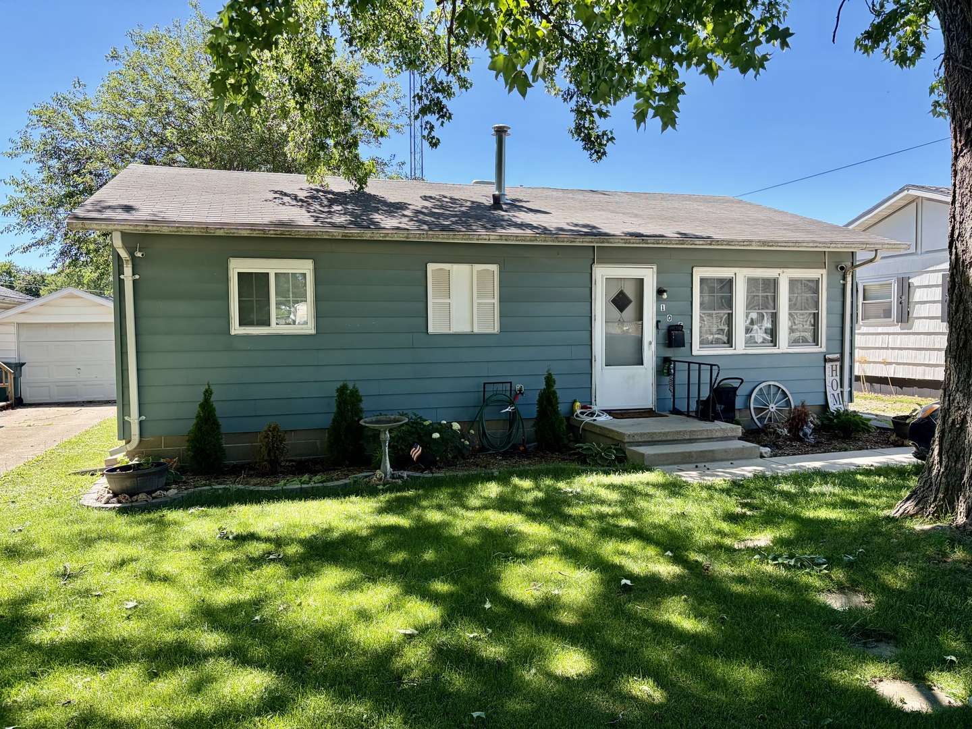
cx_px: 486
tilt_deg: -2.1
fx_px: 730
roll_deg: +0.9
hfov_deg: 67.3
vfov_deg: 53.1
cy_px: 364
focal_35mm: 26
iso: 64
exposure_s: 1/1155
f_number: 1.6
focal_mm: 5.96
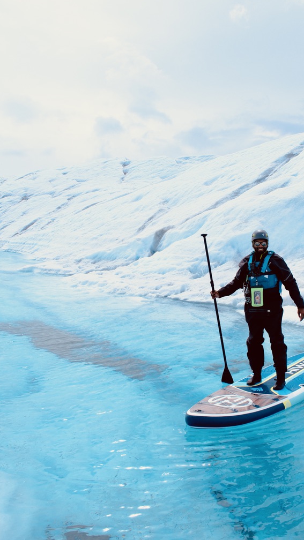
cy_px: 250
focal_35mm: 35
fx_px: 502
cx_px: 173
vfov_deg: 56.6
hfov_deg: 33.7
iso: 400
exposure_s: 1/1700
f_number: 5.6
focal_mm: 20.4
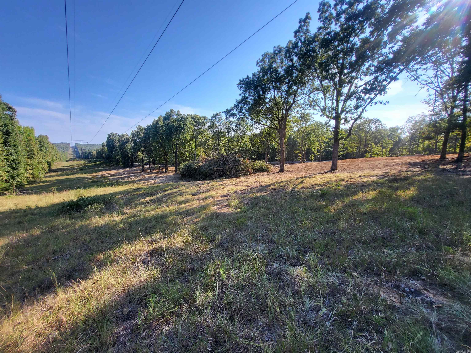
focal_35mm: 13
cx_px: 236
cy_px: 176
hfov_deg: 106.2
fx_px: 177
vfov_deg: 89.9
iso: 32
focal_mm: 1.74
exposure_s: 1/531
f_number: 2.2
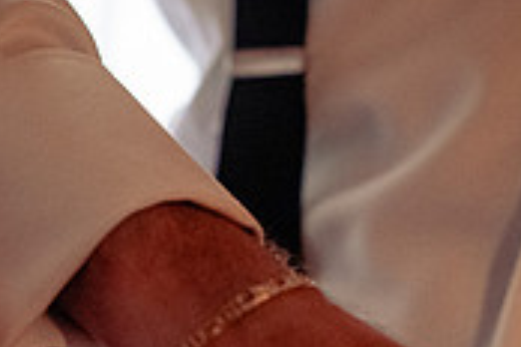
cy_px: 286
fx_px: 1693
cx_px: -90
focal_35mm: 117
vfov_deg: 11.7
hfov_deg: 16.8
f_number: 3.5
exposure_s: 1/160
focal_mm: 35
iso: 6400
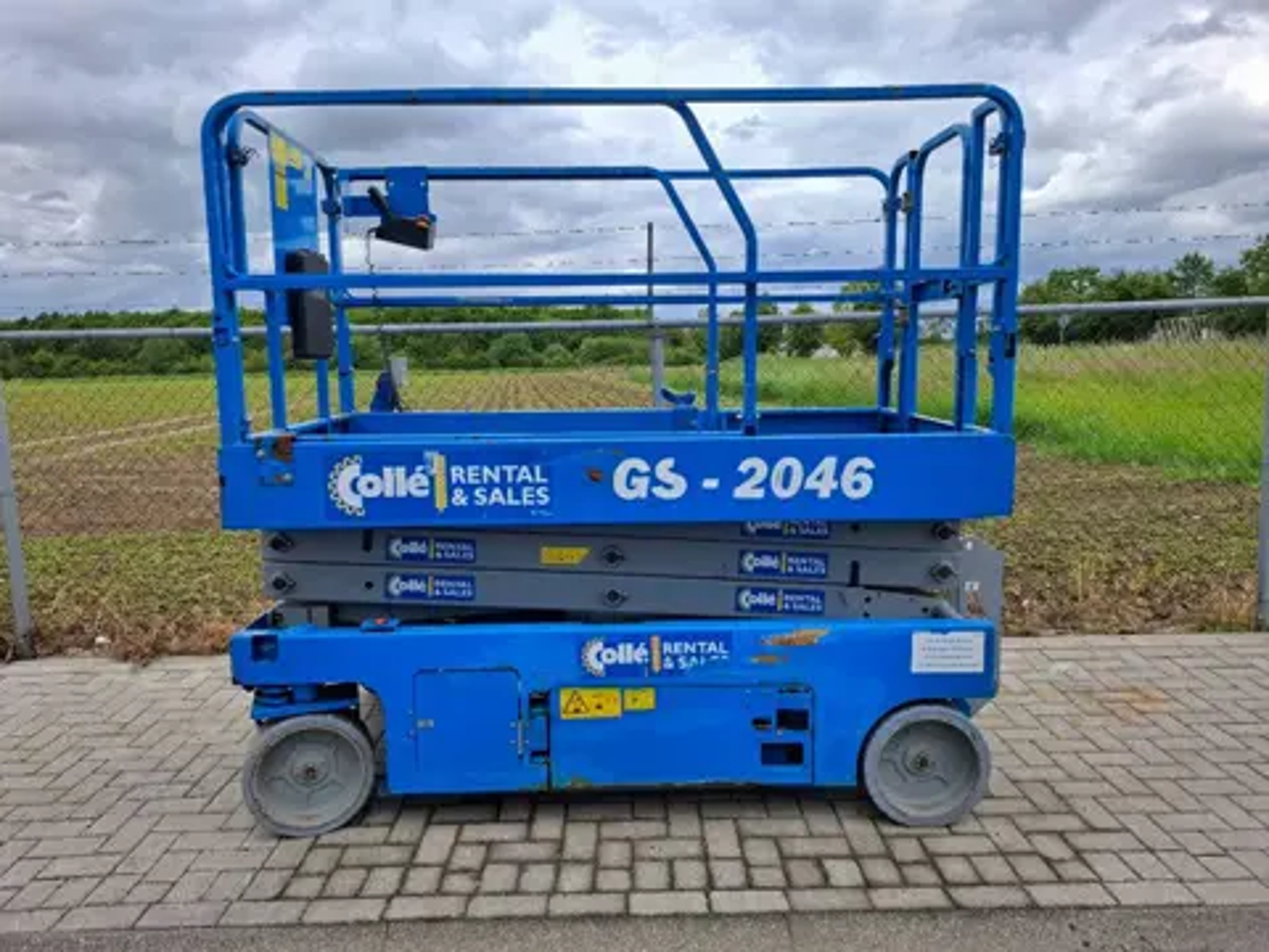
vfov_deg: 58.9
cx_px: 634
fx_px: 843
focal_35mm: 23
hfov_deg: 73.9
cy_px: 476
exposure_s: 1/2183
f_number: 1.8
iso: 50
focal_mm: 5.54
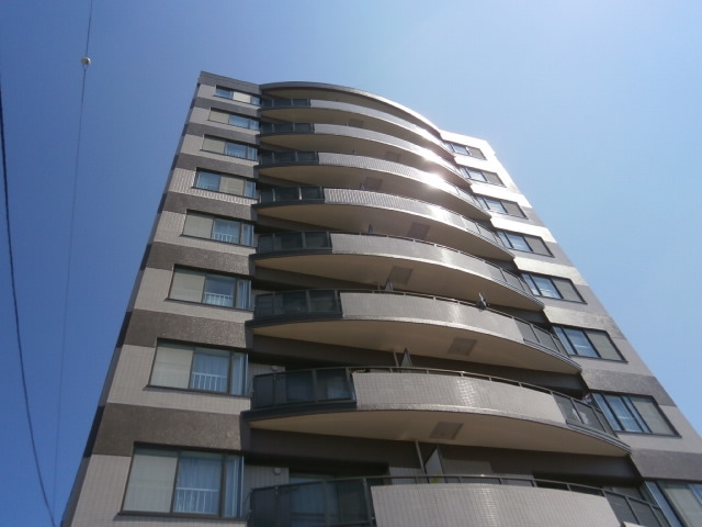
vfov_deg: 53.1
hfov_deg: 67.3
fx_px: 527
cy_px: 264
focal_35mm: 26
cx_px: 351
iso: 80
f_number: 2.8
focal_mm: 4.7
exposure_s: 1/1600
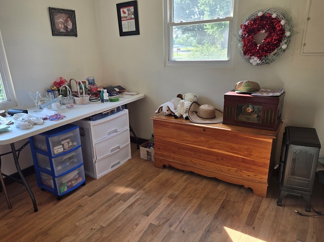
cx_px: 153
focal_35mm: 26
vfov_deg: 53.0
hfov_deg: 67.3
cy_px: 123
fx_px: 243
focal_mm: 5.4
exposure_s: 1/180
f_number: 1.8
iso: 50
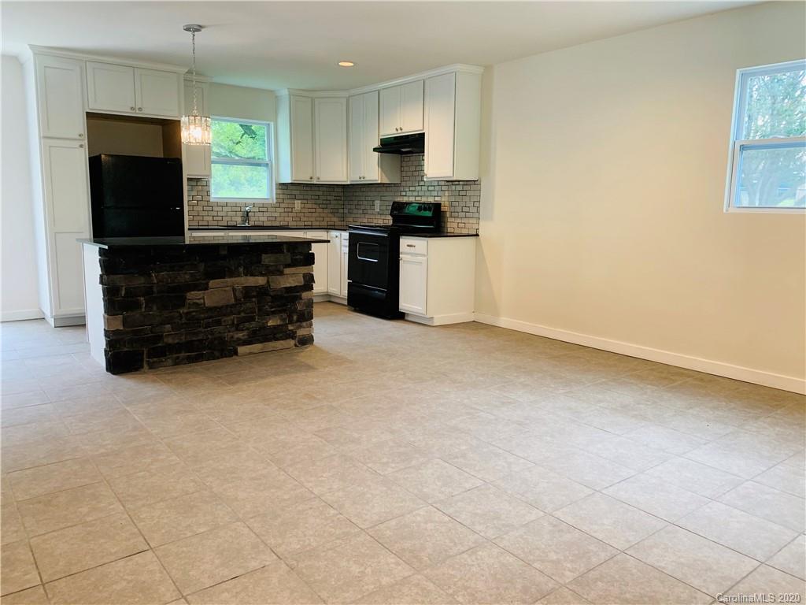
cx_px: 403
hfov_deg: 67.3
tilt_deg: -9.3
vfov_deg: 53.1
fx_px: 605
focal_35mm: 26
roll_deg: -1.5
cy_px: 302
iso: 80
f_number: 1.8
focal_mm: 4.25
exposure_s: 1/60
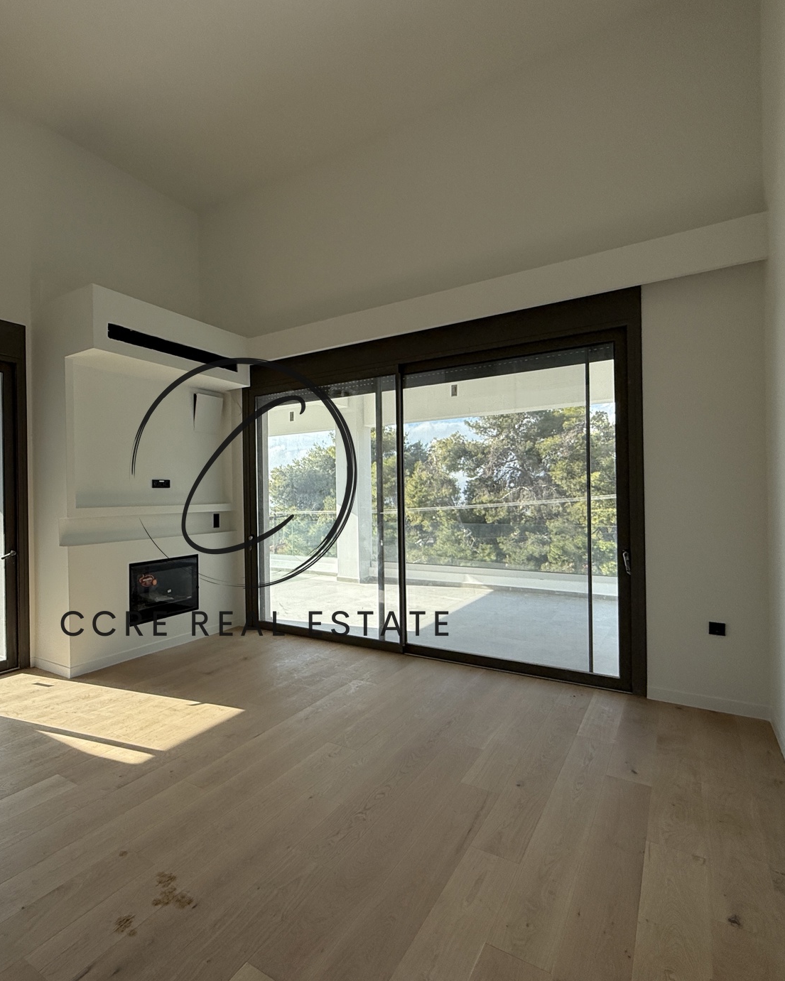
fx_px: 552
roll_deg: +1.1
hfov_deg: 68.6
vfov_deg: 83.3
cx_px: 254
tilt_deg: +0.6
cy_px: 497
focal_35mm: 19
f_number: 2.2
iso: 64
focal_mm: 2.22
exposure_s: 1/465
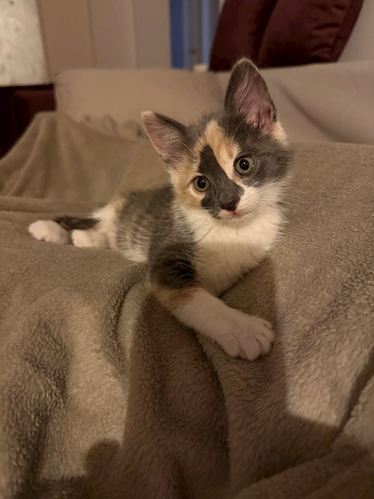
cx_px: 187
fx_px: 346
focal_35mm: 24
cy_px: 250
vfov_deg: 71.6
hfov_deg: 56.8
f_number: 1.78
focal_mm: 6.76
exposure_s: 1/31
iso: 1000
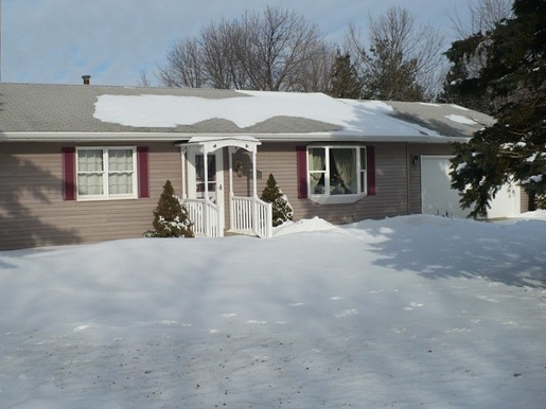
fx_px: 725
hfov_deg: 41.0
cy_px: 193
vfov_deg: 31.5
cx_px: 209
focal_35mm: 46
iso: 100
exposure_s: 1/500
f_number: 8
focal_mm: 6.1
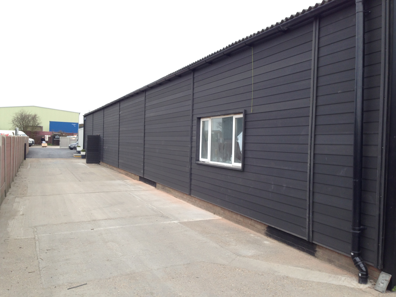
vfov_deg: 42.9
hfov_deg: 55.4
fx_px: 378
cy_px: 148
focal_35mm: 33
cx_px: 198
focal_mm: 4.12
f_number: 2.4
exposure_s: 1/241
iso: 50
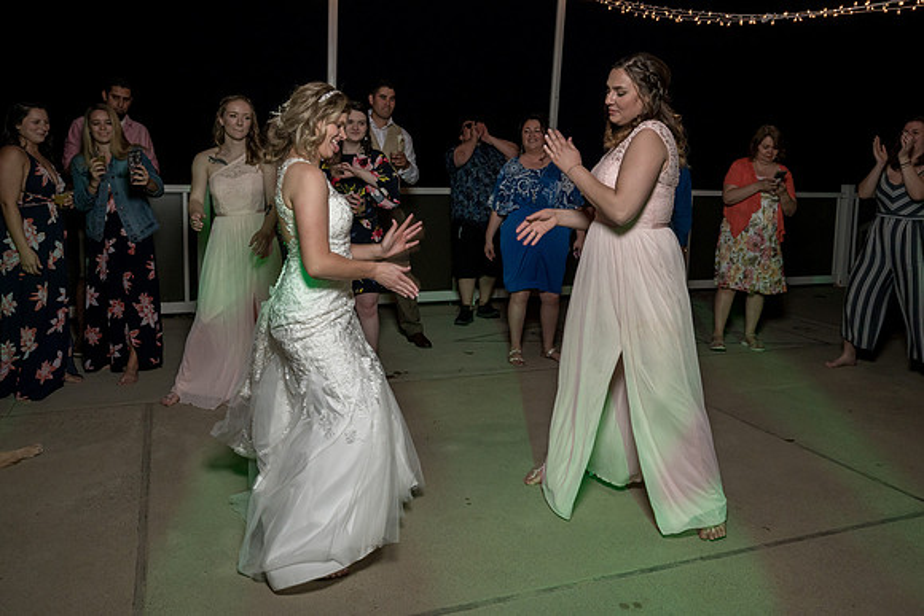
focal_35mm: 30
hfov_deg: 62.6
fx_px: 760
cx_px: 464
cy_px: 263
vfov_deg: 44.0
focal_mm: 24
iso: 2000
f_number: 5.6
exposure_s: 1/100
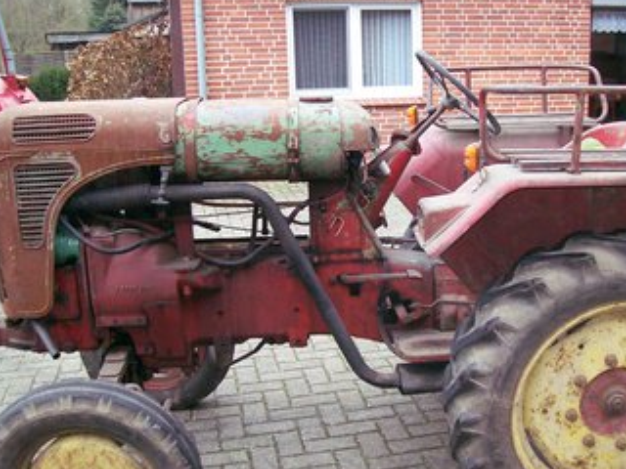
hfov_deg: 41.9
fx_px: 814
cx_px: 378
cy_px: 250
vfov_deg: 32.2
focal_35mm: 45
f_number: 2.7
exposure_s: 1/64
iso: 200
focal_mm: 6
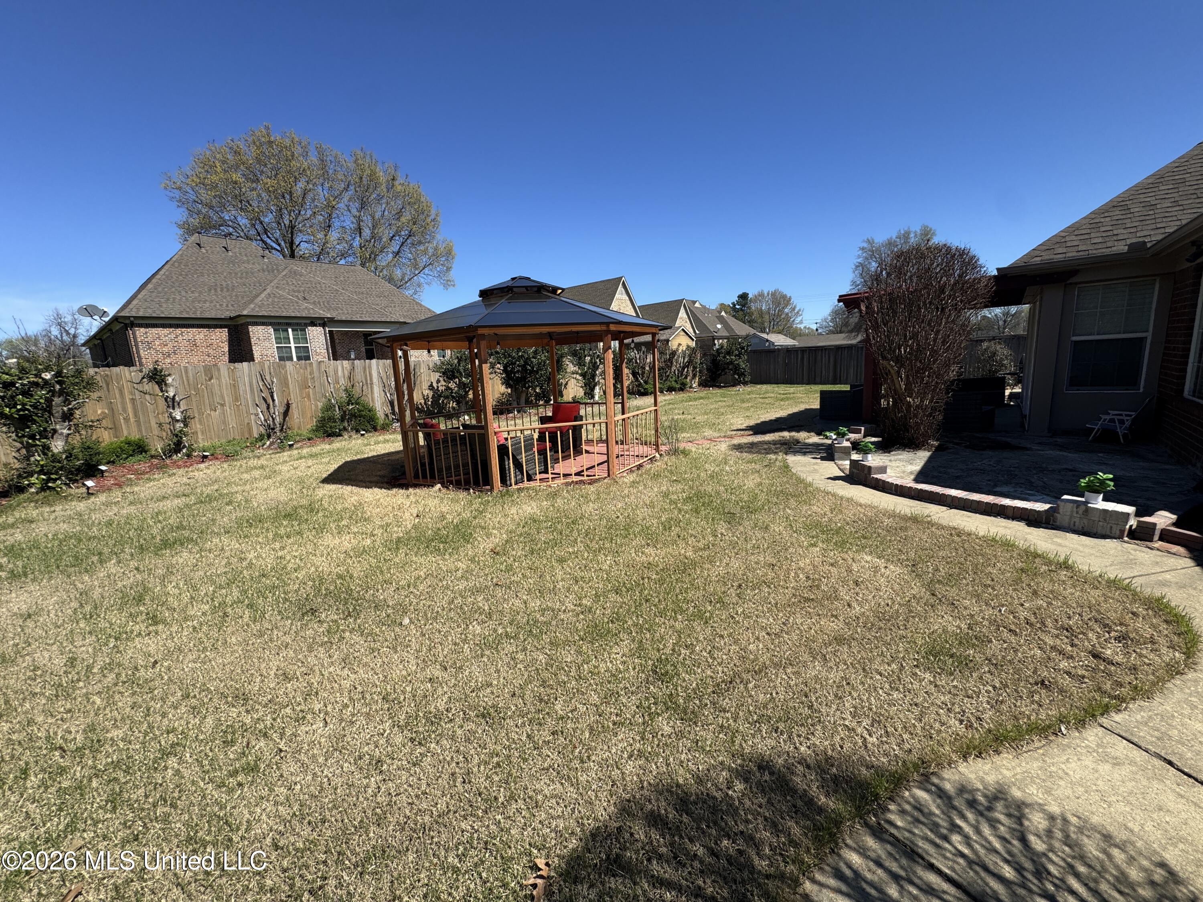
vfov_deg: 85.7
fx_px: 487
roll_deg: +4.0
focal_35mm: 14
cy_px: 451
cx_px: 602
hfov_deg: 102.1
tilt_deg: -10.2
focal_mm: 2.22
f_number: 2.2
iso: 50
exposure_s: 1/1672
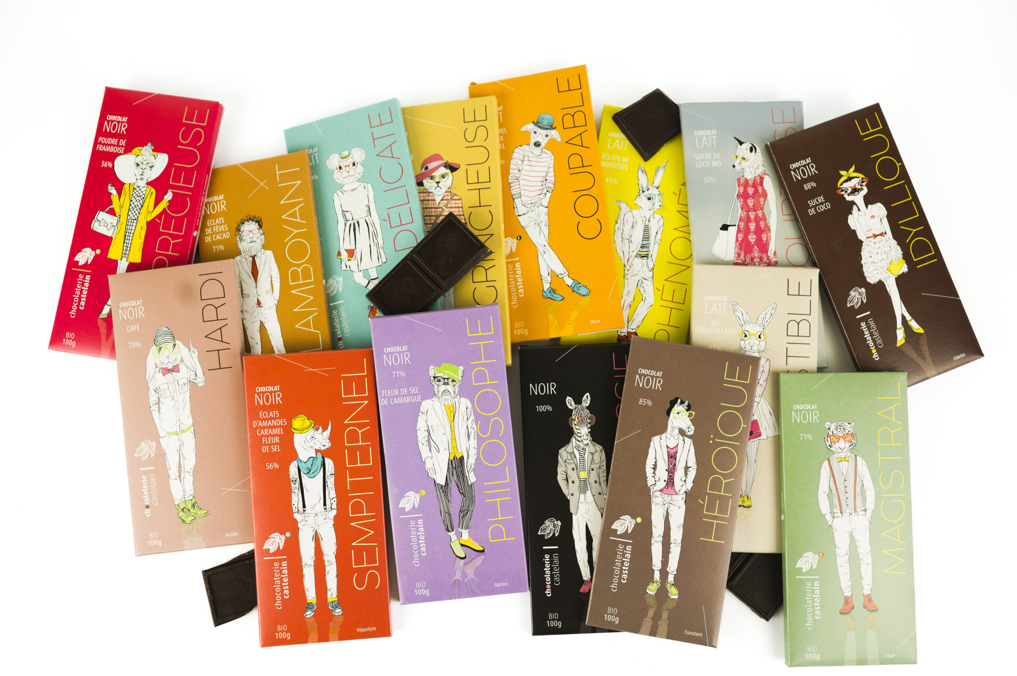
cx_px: 508
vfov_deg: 37.8
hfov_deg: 54.5
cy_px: 338
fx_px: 988
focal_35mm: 35
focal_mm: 35
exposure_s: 1/100
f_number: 4
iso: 200
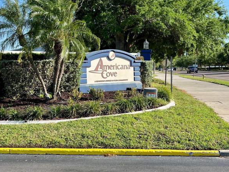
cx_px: 101
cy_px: 77
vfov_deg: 40.7
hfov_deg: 52.5
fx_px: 232
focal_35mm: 35
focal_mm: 5.7
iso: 50
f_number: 1.5
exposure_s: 1/2045
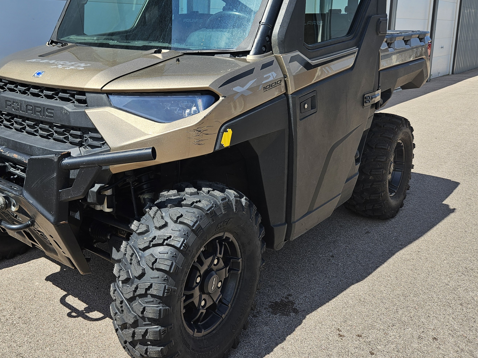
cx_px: 162
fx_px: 483
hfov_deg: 51.7
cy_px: 132
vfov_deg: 40.4
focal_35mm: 35
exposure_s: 1/1212
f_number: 1.8
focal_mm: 5.4
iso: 25
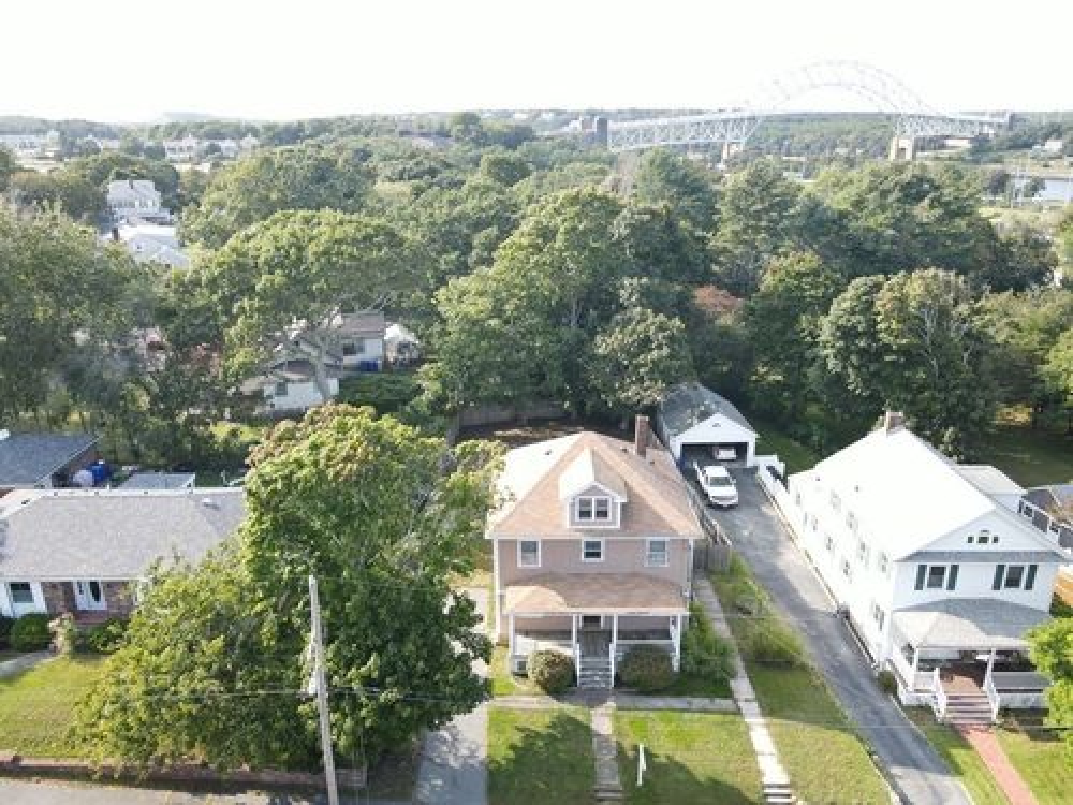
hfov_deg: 71.6
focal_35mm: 24
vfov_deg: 56.8
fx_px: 744
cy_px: 402
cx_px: 536
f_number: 2.8
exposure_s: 1/100
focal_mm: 4.5
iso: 100
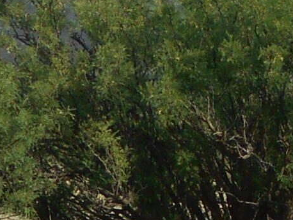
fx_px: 6208
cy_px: 10
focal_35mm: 733
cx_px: 251
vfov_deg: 2.0
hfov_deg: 2.7
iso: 80
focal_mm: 20.1
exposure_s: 1/320
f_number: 6
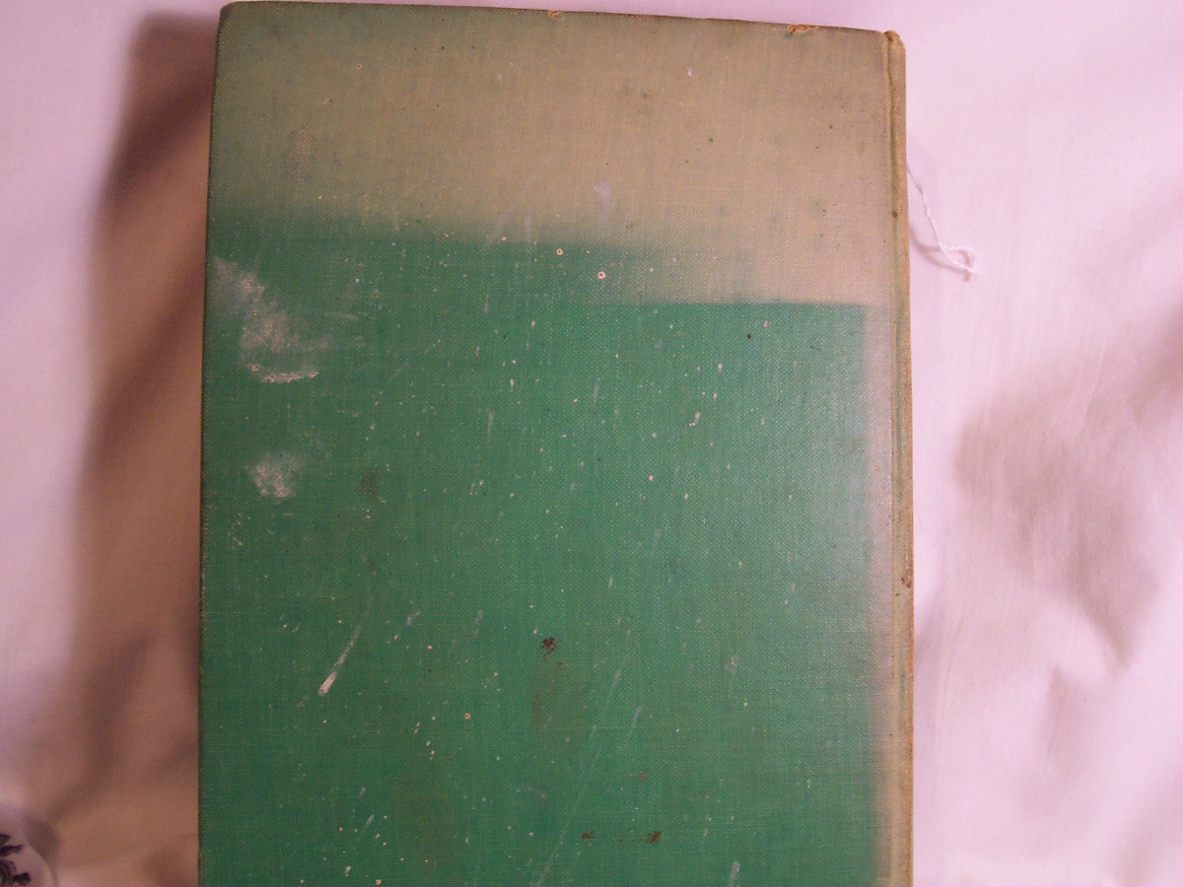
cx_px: 592
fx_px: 1264
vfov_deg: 38.7
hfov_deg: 50.1
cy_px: 444
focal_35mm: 37
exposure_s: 1/30
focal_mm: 5.6
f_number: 2.8
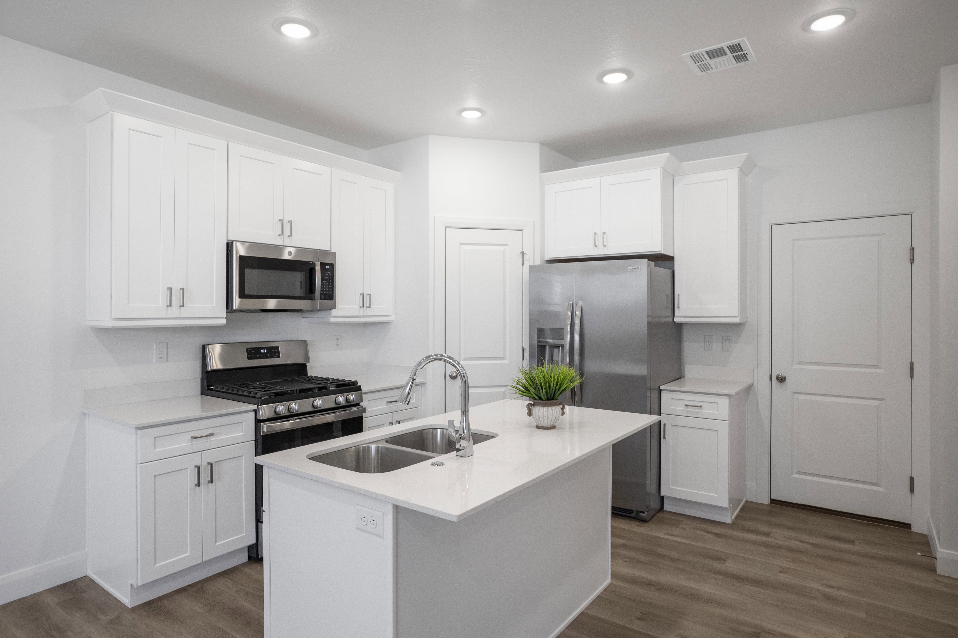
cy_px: 319
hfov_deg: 84.0
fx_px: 532
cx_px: 479
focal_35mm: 20
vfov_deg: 61.9
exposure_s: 1/15
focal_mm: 20
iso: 250
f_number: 9
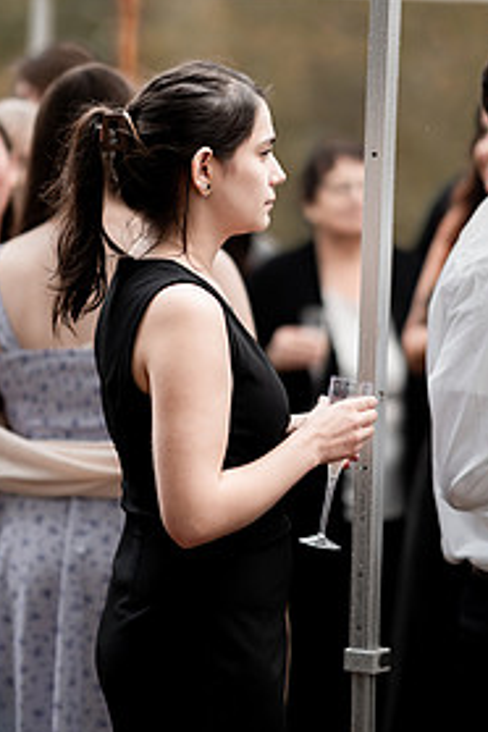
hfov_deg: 10.0
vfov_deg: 15.0
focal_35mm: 137
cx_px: 270
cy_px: 331
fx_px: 2785
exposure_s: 1/1000
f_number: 1.4
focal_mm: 85
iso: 200
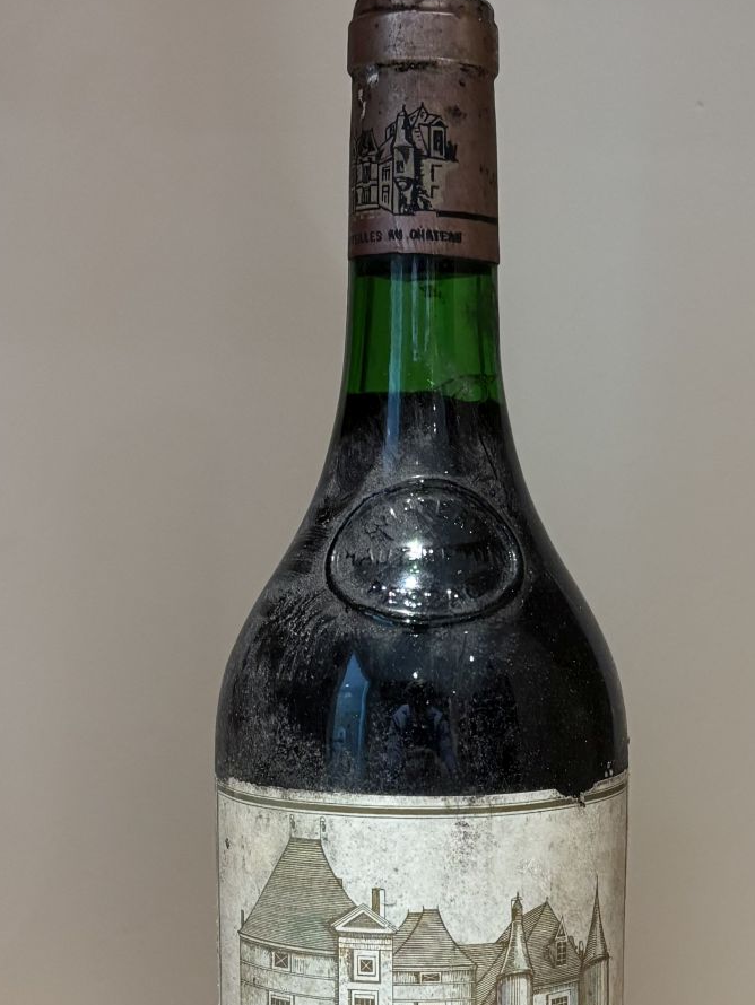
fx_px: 2122
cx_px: 489
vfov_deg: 26.6
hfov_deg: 20.1
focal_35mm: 73
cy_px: 563
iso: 200
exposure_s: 1/50
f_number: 1.6
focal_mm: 5.96
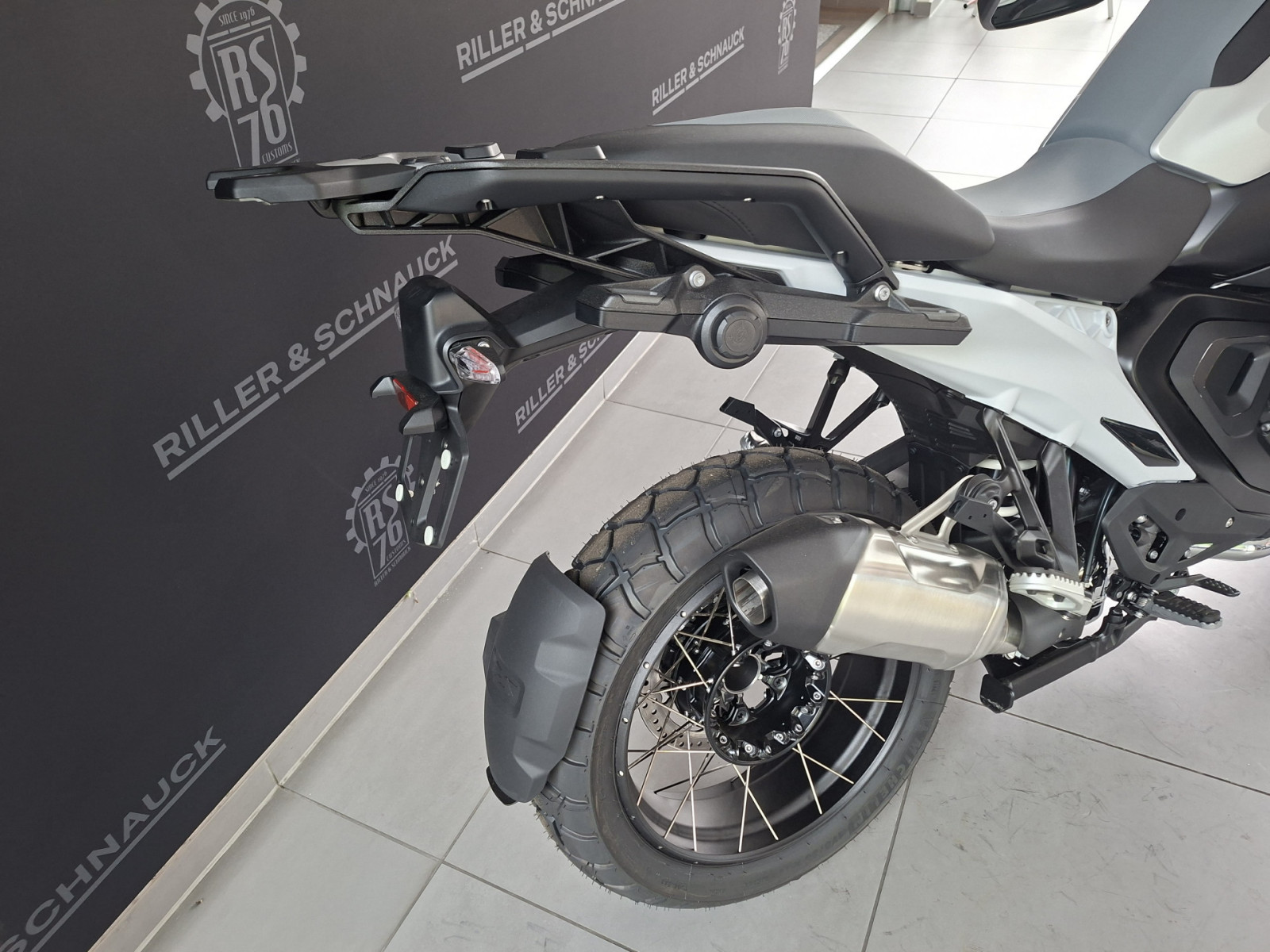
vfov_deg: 58.9
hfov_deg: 73.9
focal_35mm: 23
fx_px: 844
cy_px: 476
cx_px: 635
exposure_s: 1/50
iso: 250
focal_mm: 5.54
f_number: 1.8
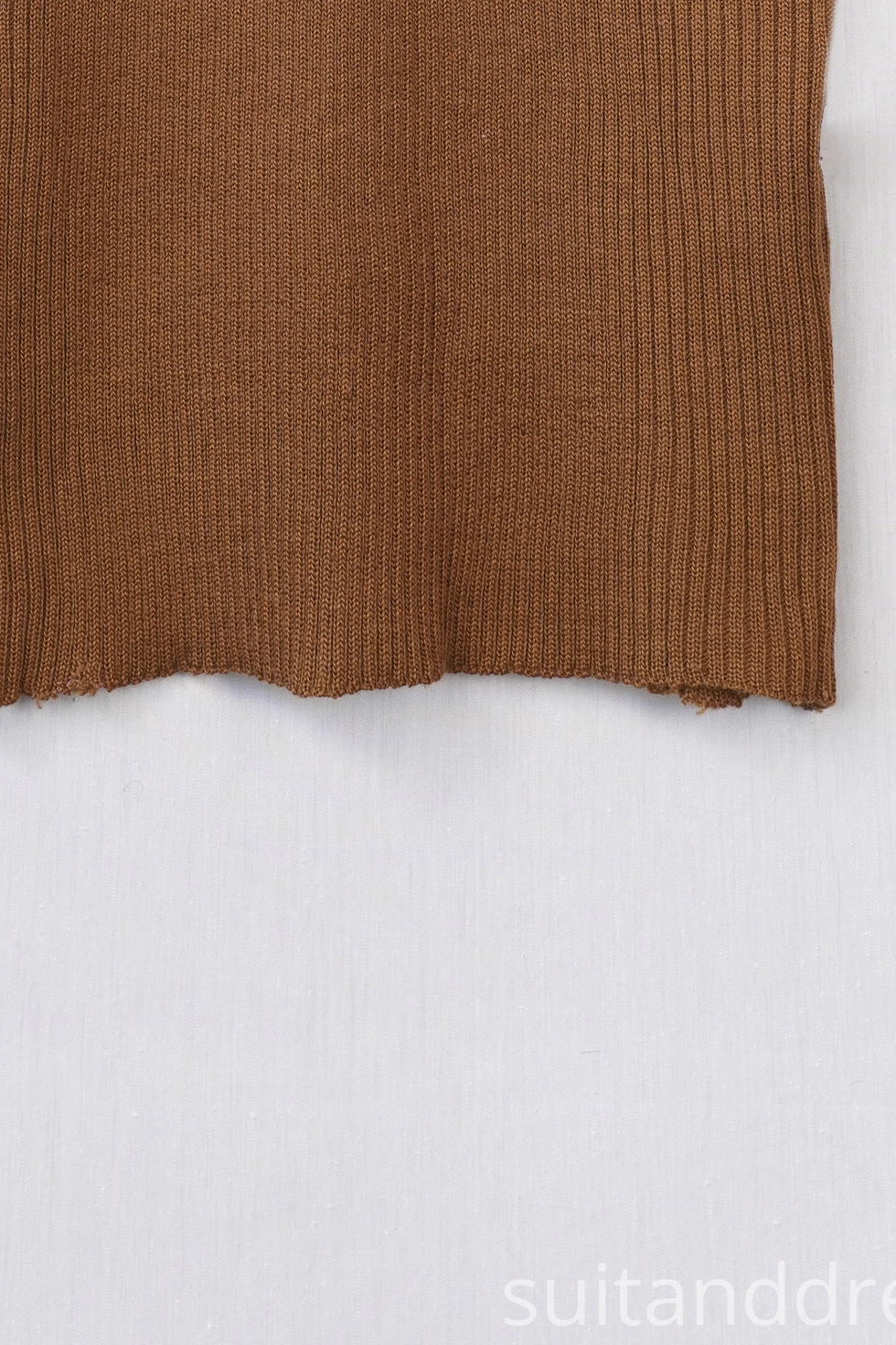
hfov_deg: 14.5
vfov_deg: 21.2
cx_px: 389
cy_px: 103
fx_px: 3511
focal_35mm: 94
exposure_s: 1/60
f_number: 5.6
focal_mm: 32
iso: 320
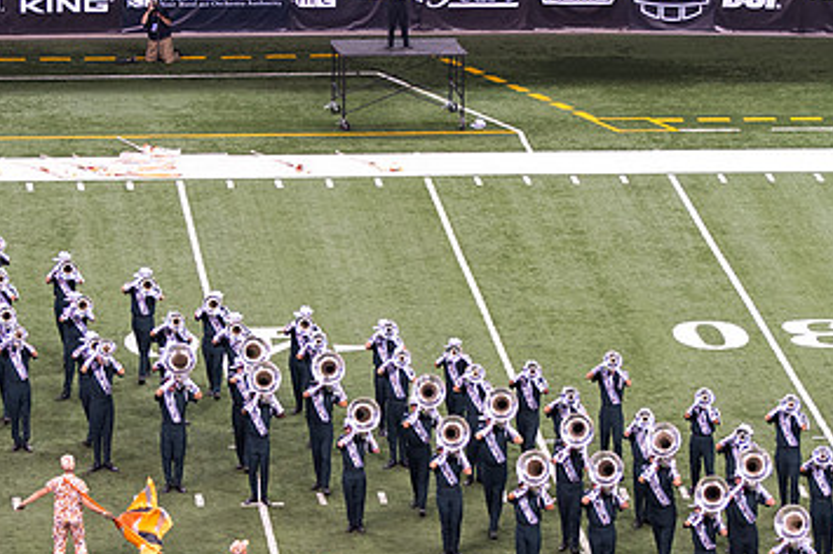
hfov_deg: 8.1
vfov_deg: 5.4
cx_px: 325
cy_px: 450
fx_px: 5849
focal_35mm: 253
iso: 1100
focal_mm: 95
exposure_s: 1/320
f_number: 4.5
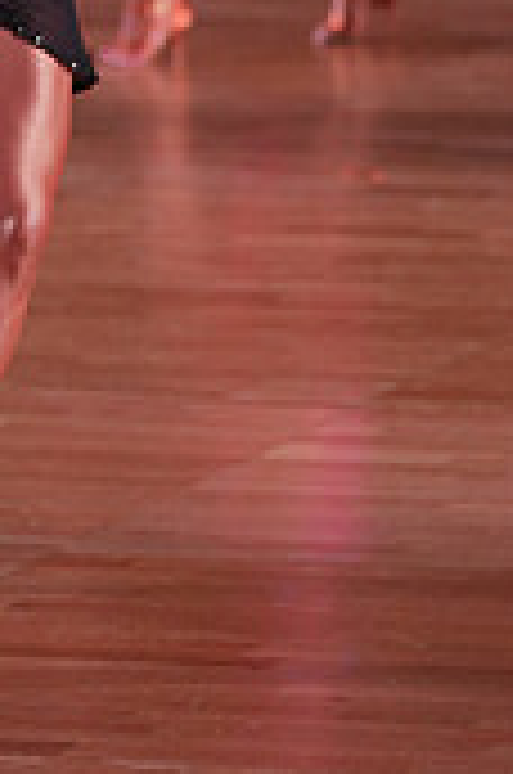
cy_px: -248
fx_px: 6674
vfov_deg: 6.6
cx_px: -173
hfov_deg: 4.4
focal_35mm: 311
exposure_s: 1/800
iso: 1600
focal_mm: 92
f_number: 2.8
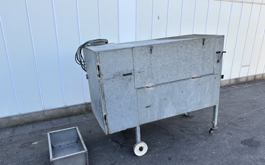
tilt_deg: -17.4
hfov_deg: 70.4
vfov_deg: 47.5
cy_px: 92
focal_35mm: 26
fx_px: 188
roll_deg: -0.7
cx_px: 131
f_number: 1.78
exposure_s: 1/623
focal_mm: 6.86
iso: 80
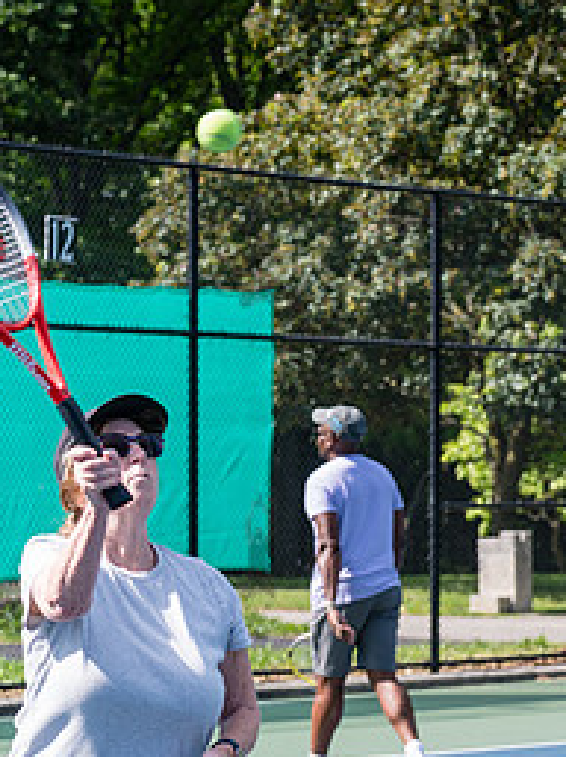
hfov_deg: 8.7
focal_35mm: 170
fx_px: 3715
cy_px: 581
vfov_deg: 11.6
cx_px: 406
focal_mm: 66
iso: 200
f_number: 4.5
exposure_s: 1/640
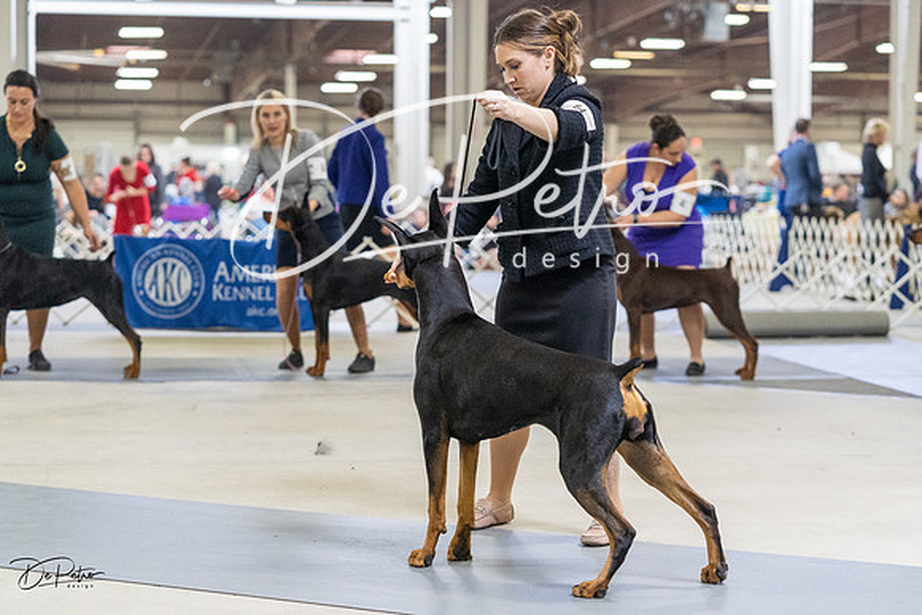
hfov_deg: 25.7
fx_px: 2024
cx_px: 461
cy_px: 308
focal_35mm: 79
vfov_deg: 17.3
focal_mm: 79
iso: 6400
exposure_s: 1/320
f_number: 3.5
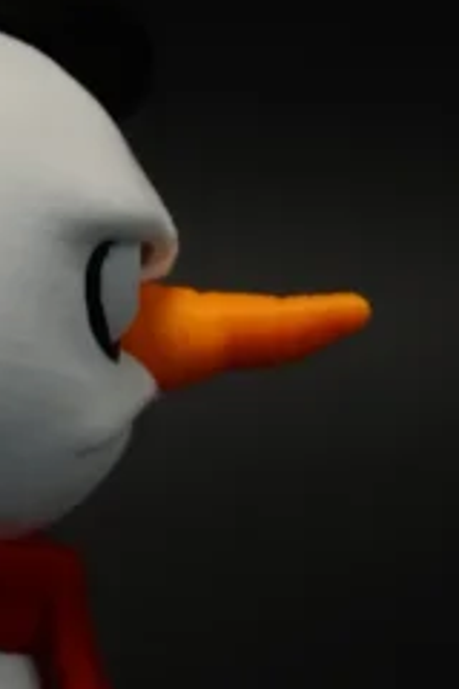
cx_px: -120
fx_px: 7095
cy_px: 462
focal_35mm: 371
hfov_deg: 3.7
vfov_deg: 5.6
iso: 400
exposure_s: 1/80
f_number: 5.3
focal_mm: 66
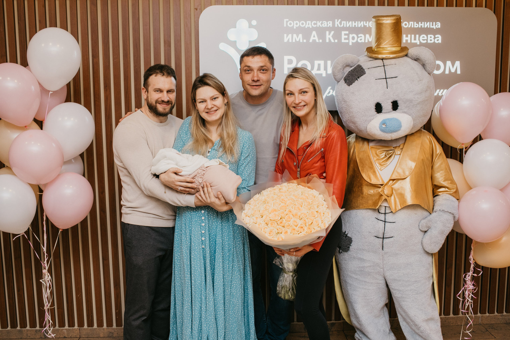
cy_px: 170
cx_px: 255
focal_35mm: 36
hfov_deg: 53.1
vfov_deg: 36.9
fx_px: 510
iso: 400
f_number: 4
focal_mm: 35
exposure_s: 1/160
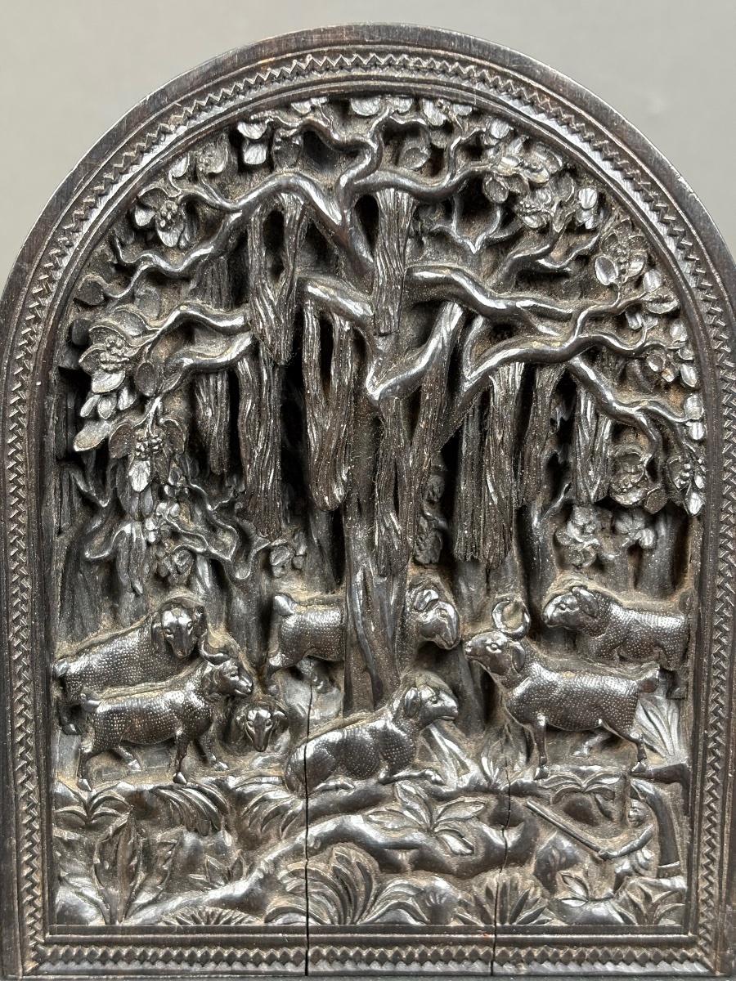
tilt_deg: -9.9
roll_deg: +0.2
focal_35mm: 52
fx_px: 1474
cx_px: 368
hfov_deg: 28.0
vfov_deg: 36.8
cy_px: 490
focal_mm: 5.96
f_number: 1.6
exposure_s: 1/50
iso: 125
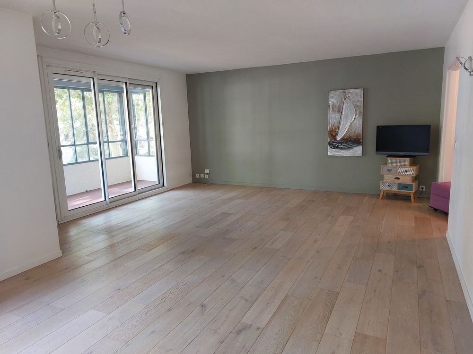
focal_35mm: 25
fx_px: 342
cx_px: 236
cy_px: 177
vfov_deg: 54.9
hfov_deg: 69.4
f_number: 1.8
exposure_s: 1/50
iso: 160
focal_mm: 5.23
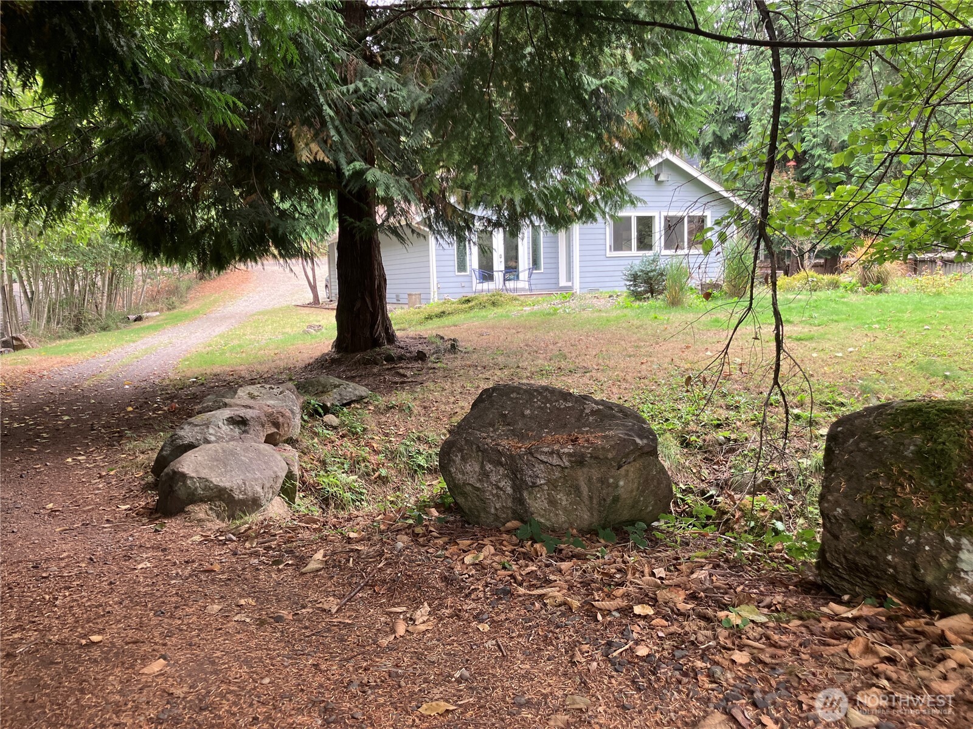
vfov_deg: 49.7
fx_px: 787
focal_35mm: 28
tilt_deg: -6.3
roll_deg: +1.2
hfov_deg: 63.4
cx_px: 486
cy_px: 364
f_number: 1.8
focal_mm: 3.99
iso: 50
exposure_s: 1/121
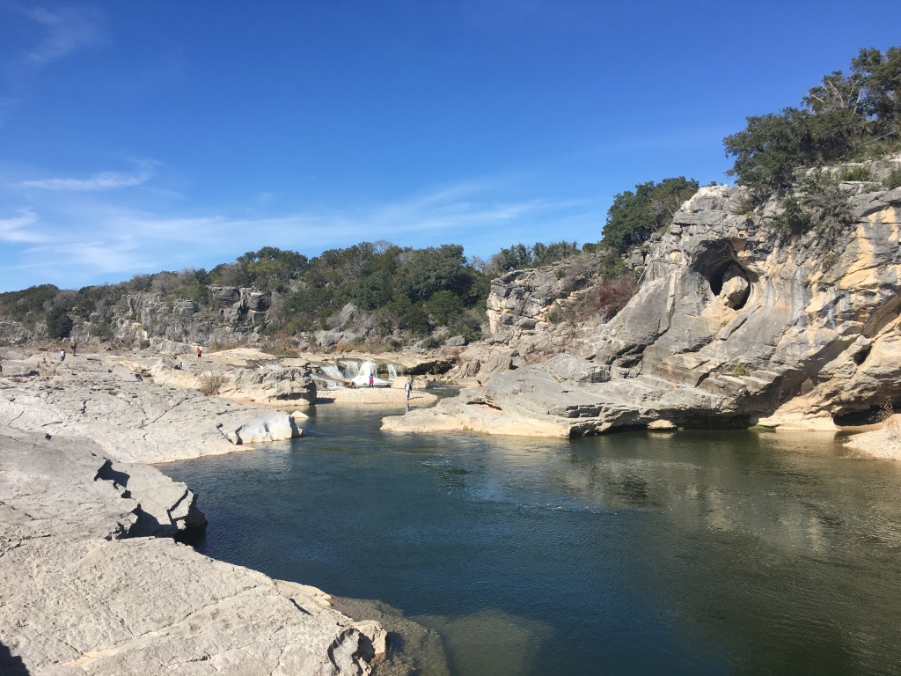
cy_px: 338
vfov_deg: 48.2
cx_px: 450
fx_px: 755
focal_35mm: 29
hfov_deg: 61.7
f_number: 2.2
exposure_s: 1/1350
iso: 25
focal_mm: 4.15
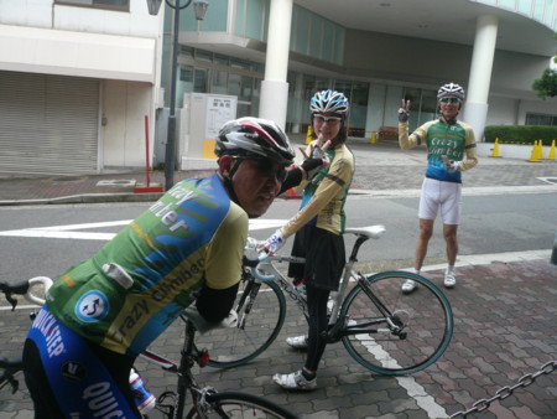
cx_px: 278
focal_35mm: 28
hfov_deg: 63.4
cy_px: 210
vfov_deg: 49.8
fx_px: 451
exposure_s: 1/125
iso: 100
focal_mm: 4.6
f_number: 2.8
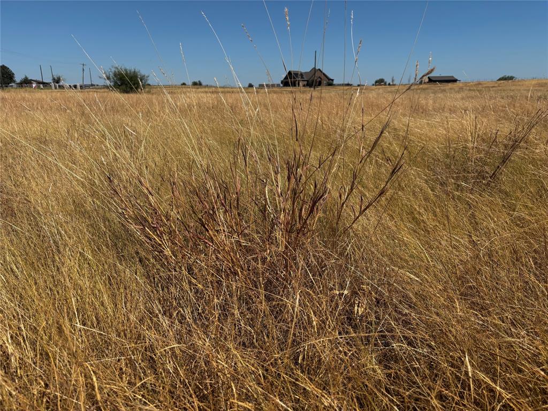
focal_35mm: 26
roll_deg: +0.7
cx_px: 274
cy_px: 206
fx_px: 412
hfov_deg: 67.3
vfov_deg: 53.1
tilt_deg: -15.7
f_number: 1.6
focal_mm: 5.96
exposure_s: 1/5618
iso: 50
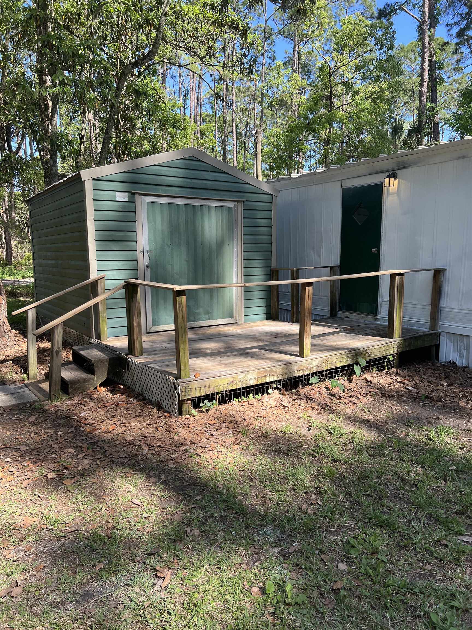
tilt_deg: -7.8
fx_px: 473
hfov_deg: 53.1
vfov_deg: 67.3
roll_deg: +0.4
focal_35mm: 26
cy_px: 315
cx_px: 236
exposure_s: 1/873
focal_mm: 5.7
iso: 50
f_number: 1.5
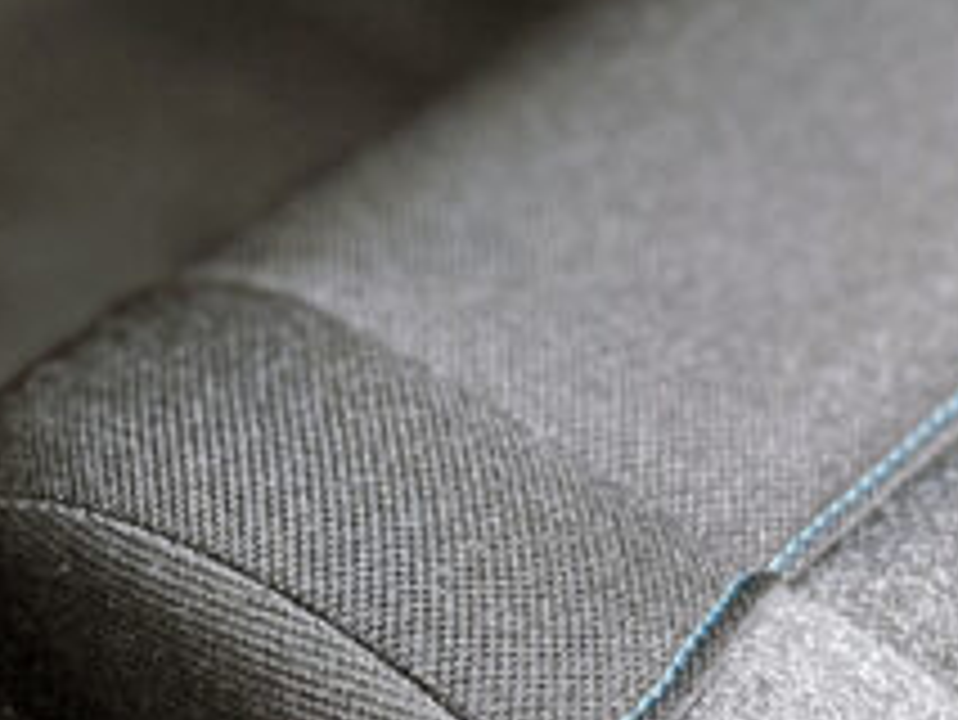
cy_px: 238
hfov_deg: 14.1
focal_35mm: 125
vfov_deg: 11.9
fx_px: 3461
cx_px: -738
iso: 500
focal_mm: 5.7
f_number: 1.5
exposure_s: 1/50
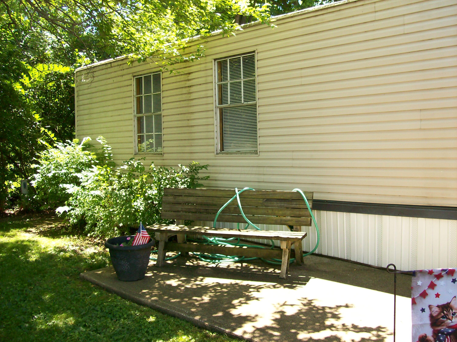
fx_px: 475
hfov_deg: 51.4
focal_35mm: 36
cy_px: 171
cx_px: 228
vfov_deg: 39.6
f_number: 2.7
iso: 80
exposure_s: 1/160
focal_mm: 6
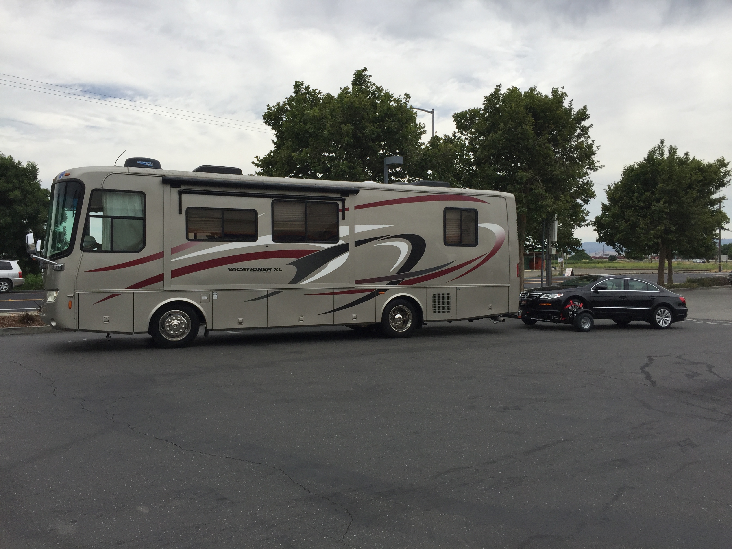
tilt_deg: -1.8
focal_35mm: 29
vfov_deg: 48.2
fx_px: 613
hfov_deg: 61.7
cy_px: 274
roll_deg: -1.3
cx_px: 366
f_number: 2.2
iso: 32
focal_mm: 4.15
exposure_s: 1/2639
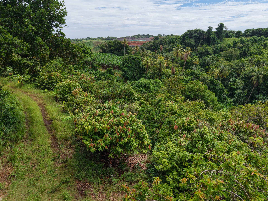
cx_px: 134
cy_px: 94
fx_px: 201
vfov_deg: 53.0
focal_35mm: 26
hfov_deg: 67.3
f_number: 1.8
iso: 290
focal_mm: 8.67
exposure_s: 1/6000
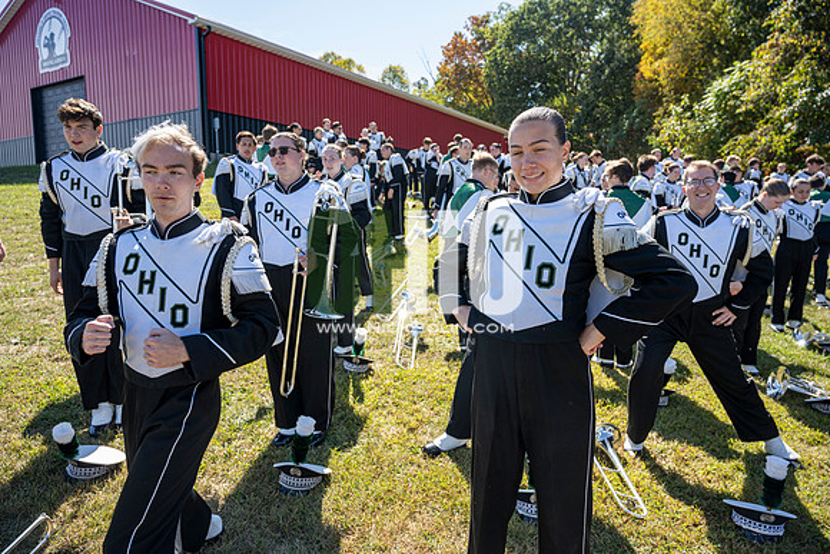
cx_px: 415
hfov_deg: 73.7
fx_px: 553
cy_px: 277
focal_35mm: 24
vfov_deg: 53.2
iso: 80
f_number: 4.5
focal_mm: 24
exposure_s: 1/250
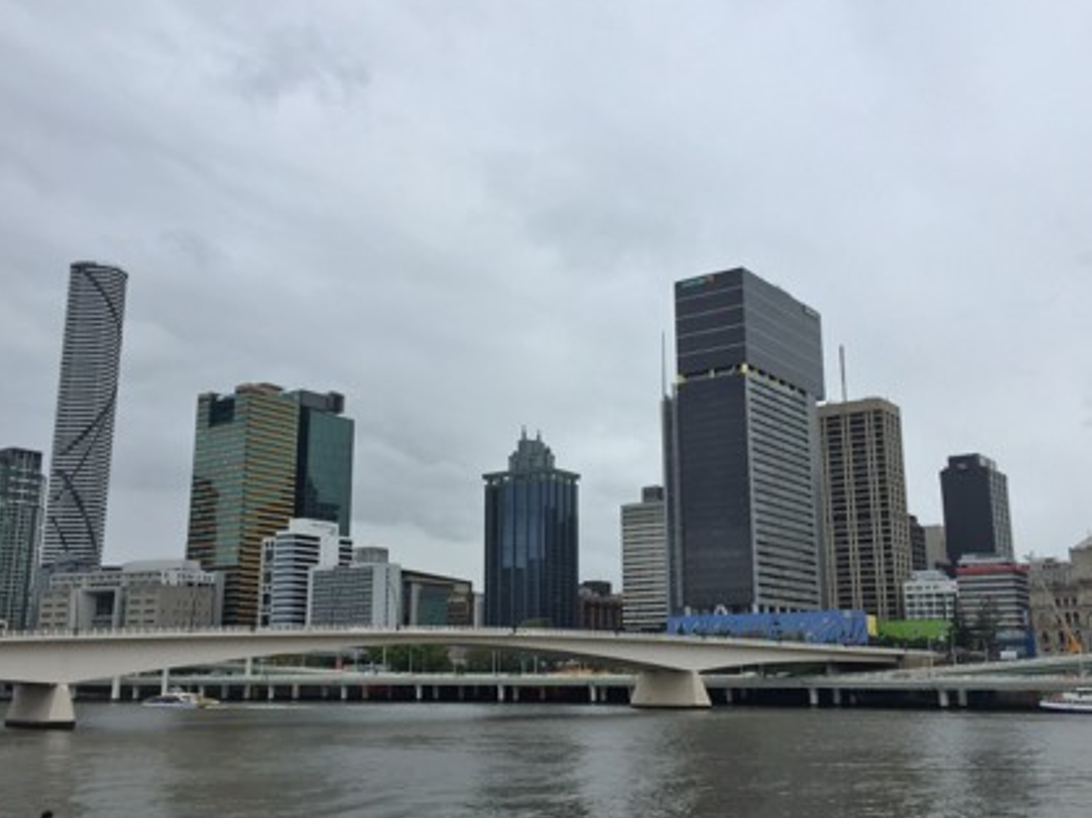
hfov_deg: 51.4
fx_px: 1135
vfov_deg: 39.6
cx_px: 539
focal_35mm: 36
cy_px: 409
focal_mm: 4.15
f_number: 2.2
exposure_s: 1/760
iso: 32
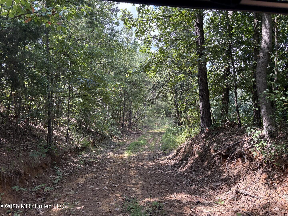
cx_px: 144
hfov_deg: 67.3
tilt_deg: +4.2
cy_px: 108
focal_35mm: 26
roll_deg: +1.9
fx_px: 216
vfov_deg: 53.1
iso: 64
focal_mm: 5.96
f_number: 1.6
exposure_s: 1/331
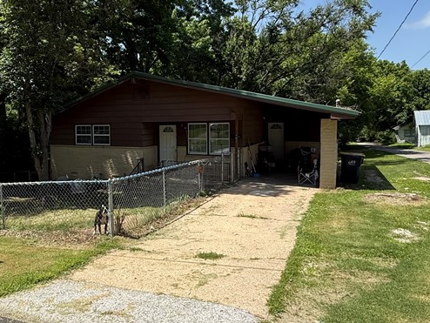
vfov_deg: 48.1
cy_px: 135
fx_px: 360
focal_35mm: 29
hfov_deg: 59.7
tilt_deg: -1.2
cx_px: 131
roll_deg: +1.0
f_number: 2.2
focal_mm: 2.22
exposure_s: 1/717
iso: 50
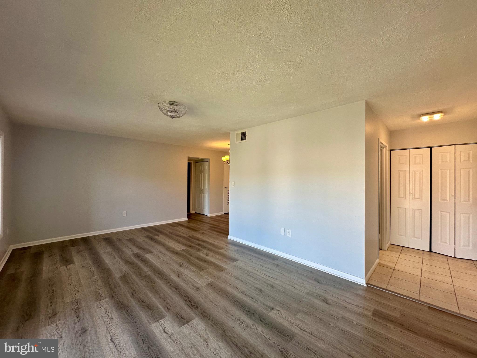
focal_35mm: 14
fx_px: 193
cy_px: 179
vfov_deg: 85.7
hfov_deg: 102.1
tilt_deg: +0.3
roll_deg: -0.7
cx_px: 238
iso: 100
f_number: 2.2
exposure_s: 1/120
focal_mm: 2.22
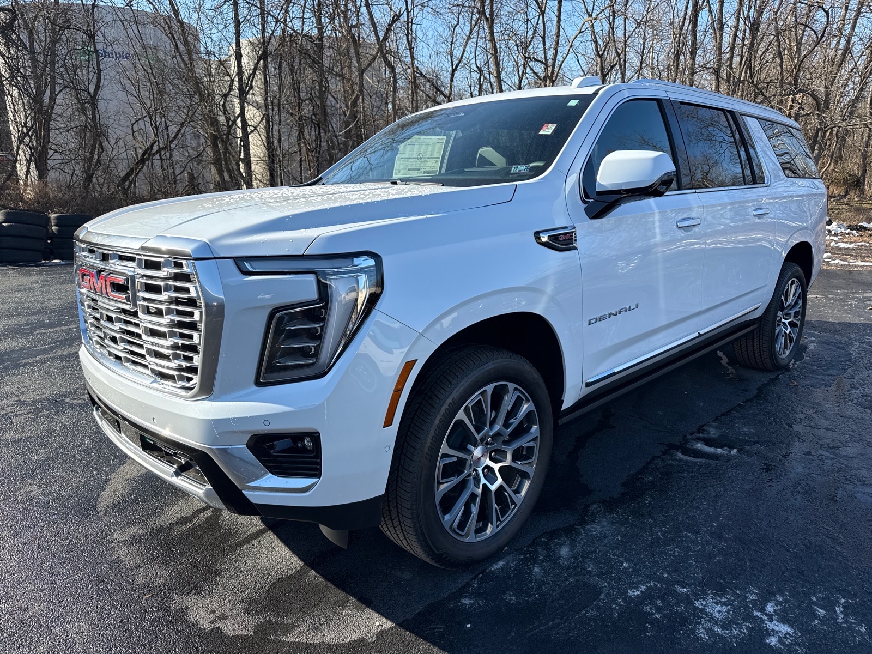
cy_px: 327
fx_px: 605
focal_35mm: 24
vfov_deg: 56.8
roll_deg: +0.6
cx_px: 436
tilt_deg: -13.2
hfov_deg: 71.6
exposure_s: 1/2232
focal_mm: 6.76
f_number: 1.78
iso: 100
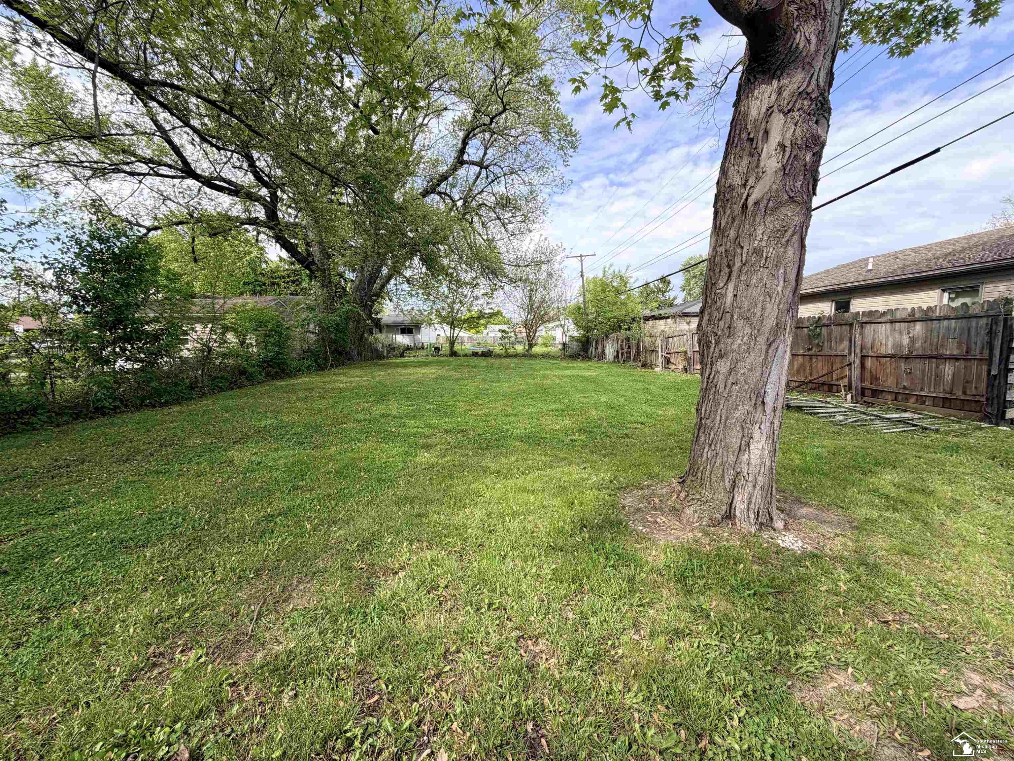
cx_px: 507
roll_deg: +0.7
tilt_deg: -6.0
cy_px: 380
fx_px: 410
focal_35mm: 14
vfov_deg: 85.7
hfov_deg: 102.1
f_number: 2.2
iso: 40
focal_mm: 2.22
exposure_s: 1/734
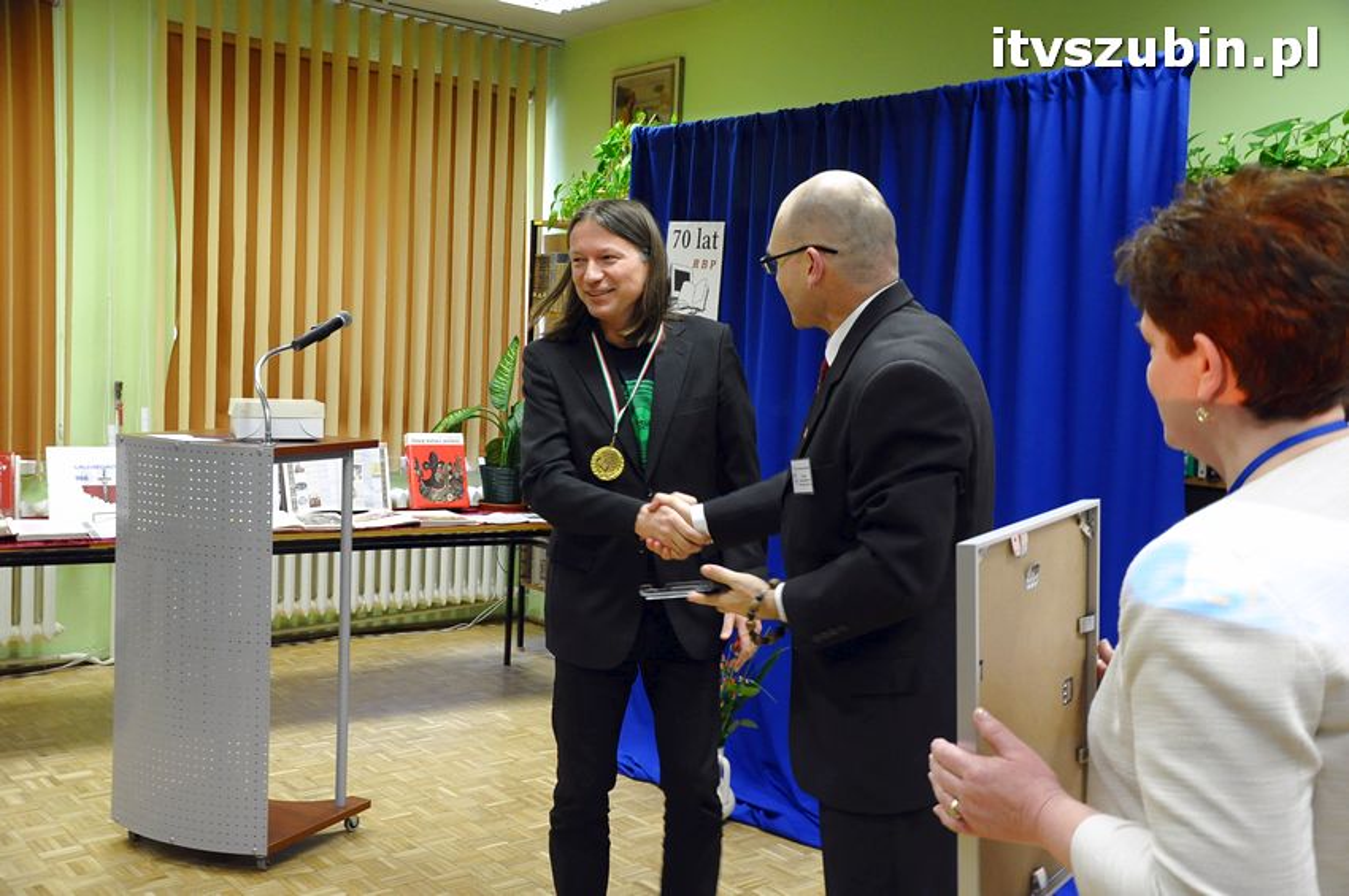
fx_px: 1348
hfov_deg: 53.2
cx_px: 674
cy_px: 448
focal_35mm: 36
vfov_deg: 36.8
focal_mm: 24
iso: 1600
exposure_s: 1/60
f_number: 4
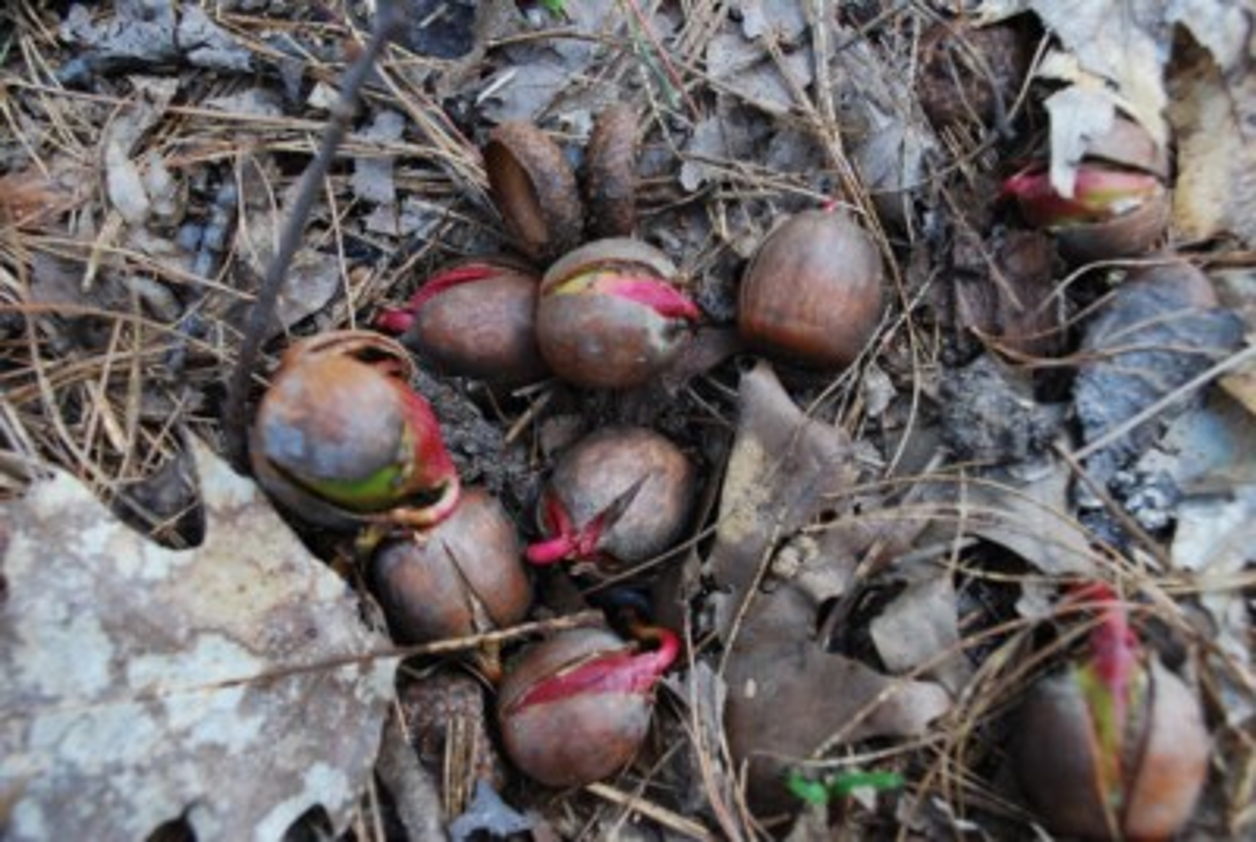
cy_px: 421
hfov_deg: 57.2
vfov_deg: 40.1
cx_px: 628
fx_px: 1153
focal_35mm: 33
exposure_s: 1/60
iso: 200
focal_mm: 22
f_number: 5.6
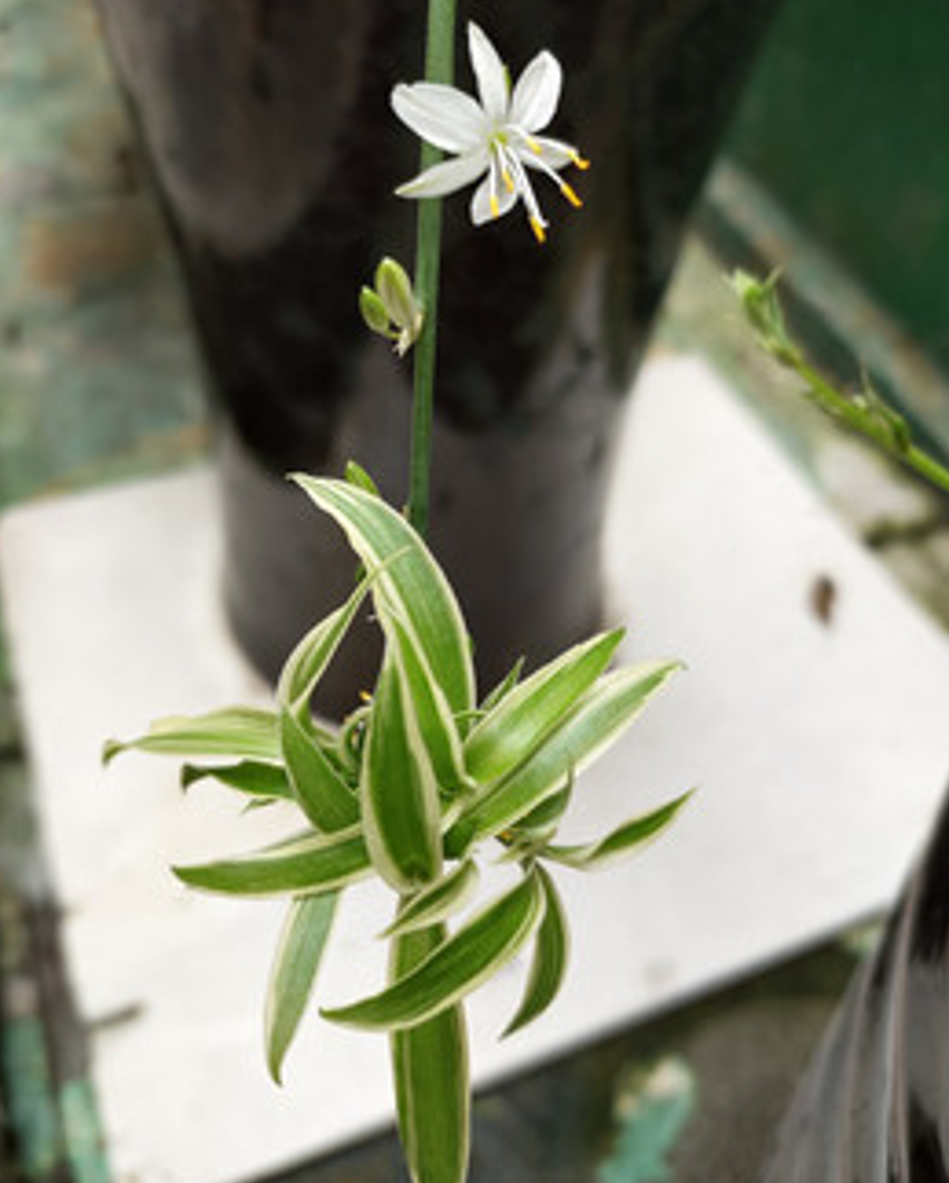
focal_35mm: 25
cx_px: 469
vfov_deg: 68.0
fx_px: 876
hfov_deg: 56.9
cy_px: 597
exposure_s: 1/1569
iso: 56
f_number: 1.79
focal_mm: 4.76
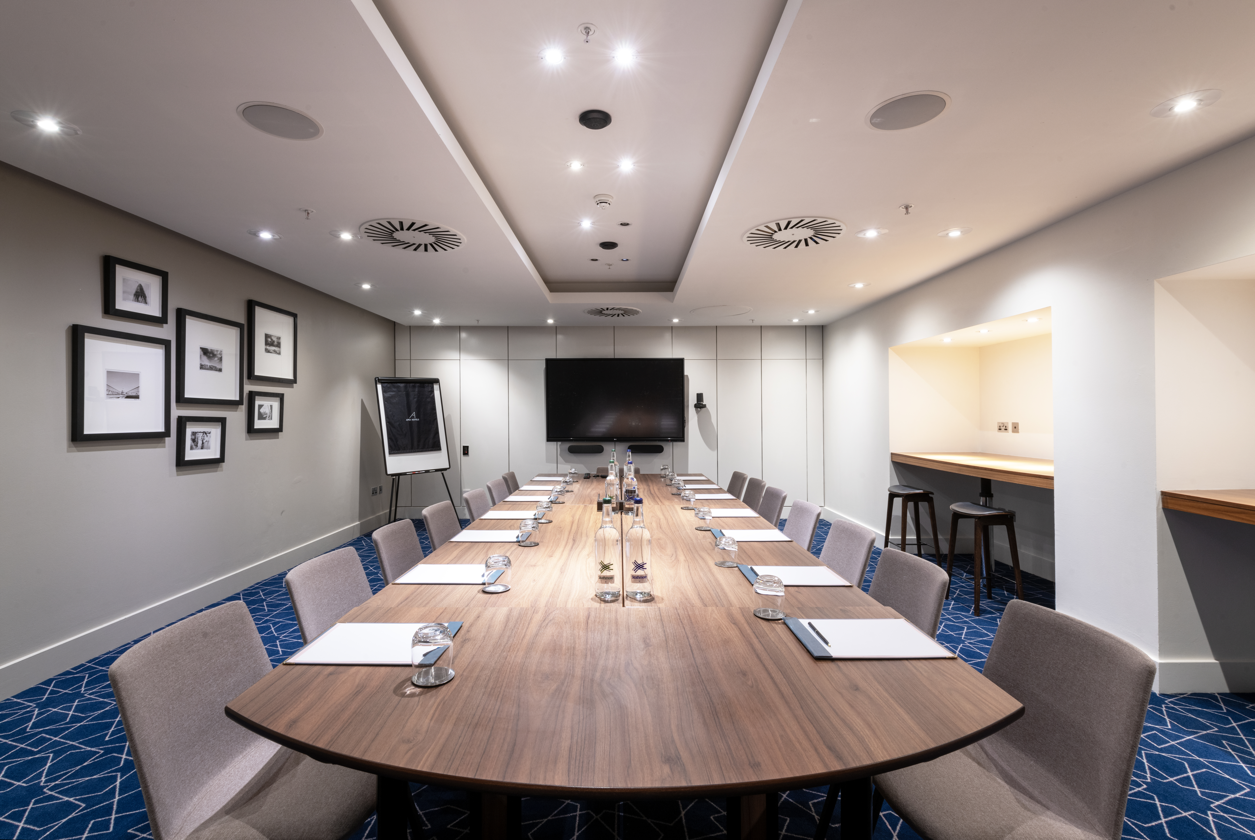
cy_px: 420
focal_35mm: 16
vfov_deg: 73.9
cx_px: 628
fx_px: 558
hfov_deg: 96.7
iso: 100
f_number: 16
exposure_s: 2.5
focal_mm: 16
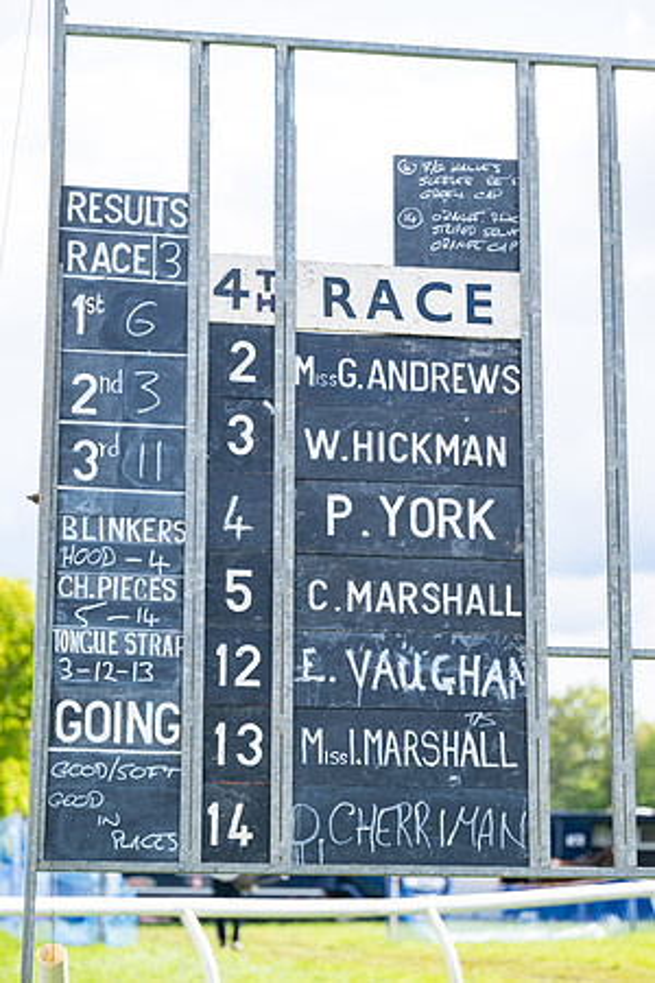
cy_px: 492
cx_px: 328
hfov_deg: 14.0
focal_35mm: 98
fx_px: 2674
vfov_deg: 20.8
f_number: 4
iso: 400
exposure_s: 1/1600
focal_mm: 98
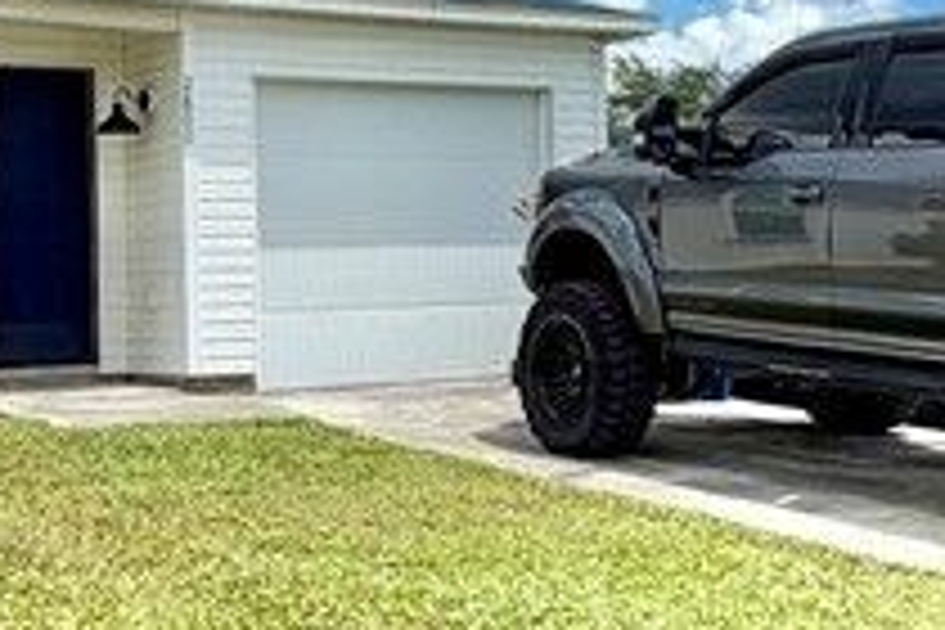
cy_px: 171
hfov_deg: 28.4
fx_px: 1864
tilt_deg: +4.7
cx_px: 590
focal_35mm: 71
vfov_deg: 19.1
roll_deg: +1.1
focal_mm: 2.22
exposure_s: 1/1259
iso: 20
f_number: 2.2
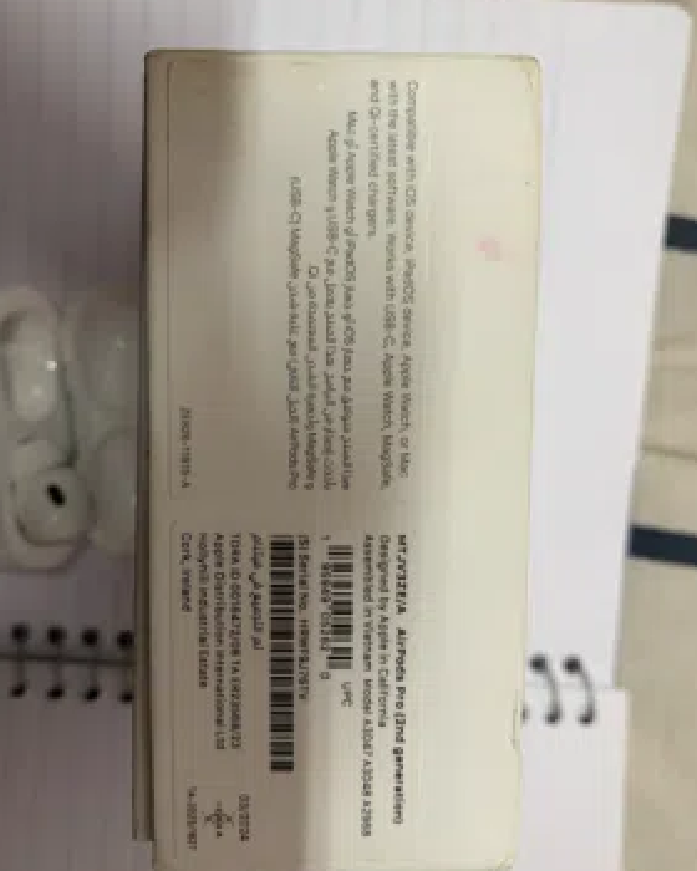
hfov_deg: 50.0
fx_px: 748
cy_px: 450
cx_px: 331
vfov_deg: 60.4
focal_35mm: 29
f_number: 1.8
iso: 125
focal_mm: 4.25
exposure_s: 1/50
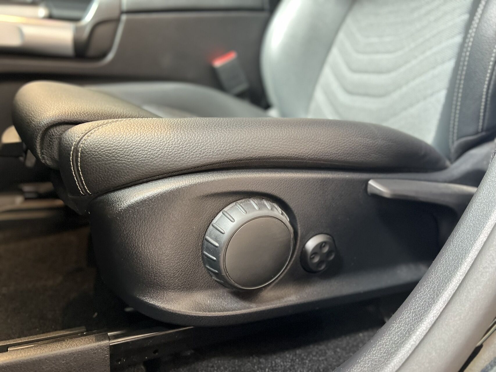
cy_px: 186
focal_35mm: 26
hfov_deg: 67.3
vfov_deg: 53.1
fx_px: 373
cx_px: 248
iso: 320
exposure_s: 1/46
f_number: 1.5
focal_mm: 5.7
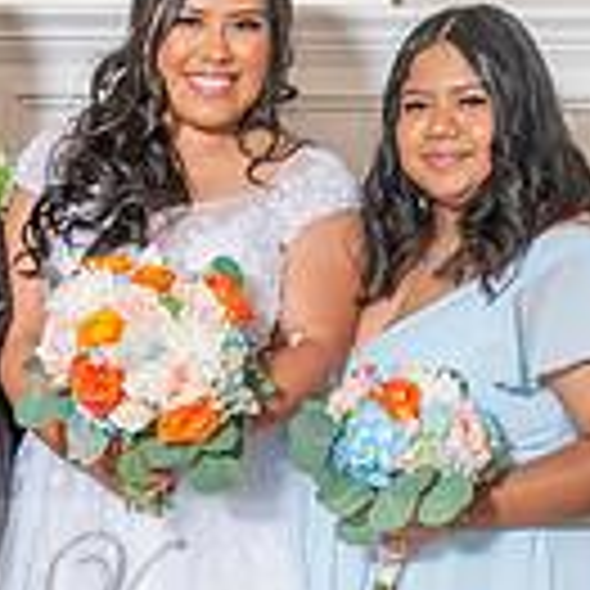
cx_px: 126
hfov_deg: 10.9
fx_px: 3085
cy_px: 624
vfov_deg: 10.8
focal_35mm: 160
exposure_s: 1/160
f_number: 4.5
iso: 640
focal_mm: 40
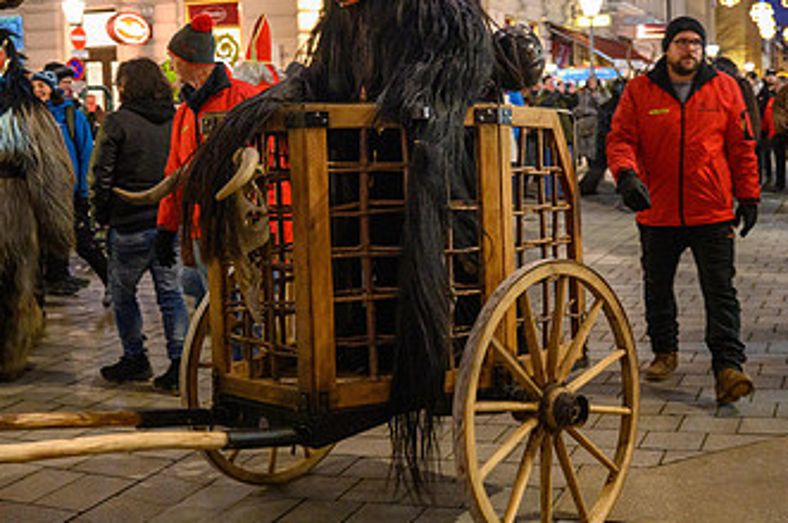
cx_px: 467
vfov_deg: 26.8
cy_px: 188
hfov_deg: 39.5
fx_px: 1093
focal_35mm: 50
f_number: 2.8
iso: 5000
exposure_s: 1/60
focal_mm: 28.5
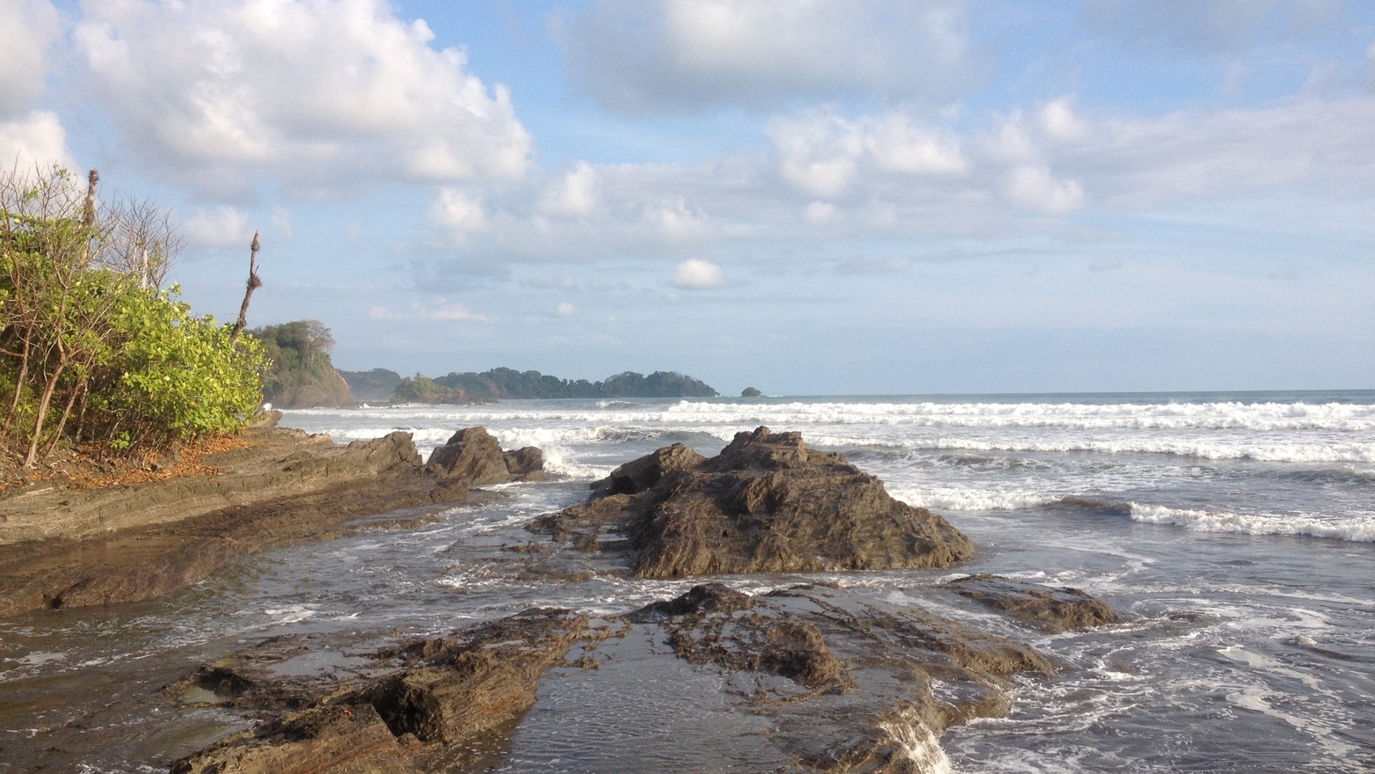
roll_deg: +1.8
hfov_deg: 51.6
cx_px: 676
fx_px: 1422
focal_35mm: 39
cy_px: 380
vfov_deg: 30.4
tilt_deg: -3.1
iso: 50
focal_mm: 4.28
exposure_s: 1/1623
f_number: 2.4
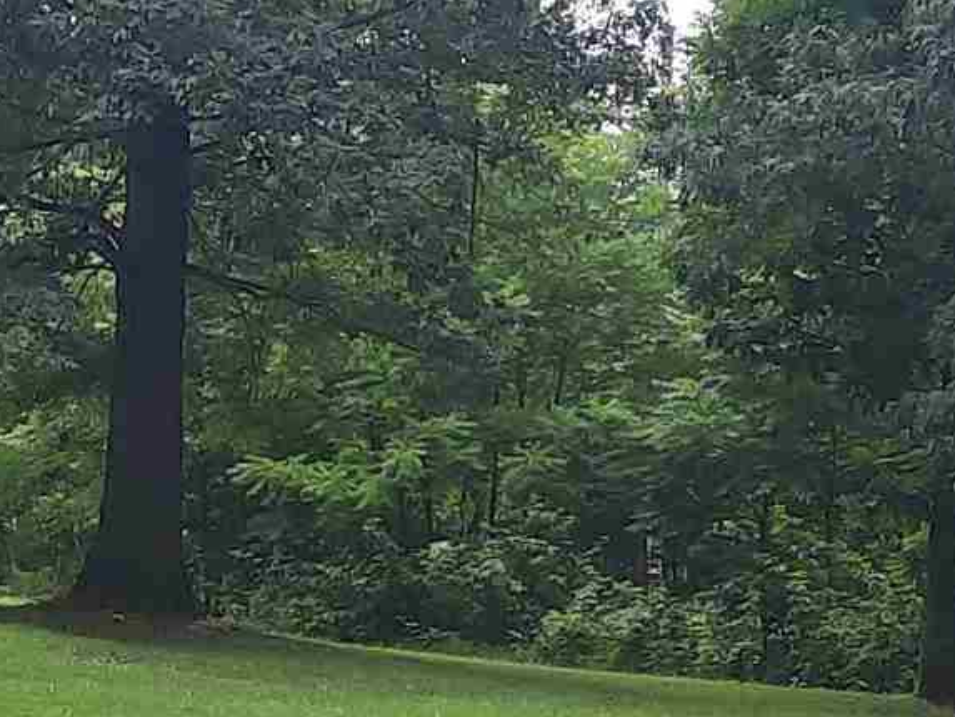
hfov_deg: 14.5
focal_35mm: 134
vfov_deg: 11.0
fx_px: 3698
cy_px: 639
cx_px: 47
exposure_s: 1/188
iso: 32
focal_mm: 4.6
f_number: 2
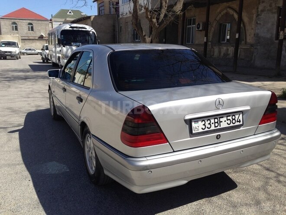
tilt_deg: -13.3
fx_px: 273
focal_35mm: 33
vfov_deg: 42.9
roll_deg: -0.7
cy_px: 108
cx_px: 143
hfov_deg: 55.4
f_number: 2.4
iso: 50
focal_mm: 4.12
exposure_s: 1/1290
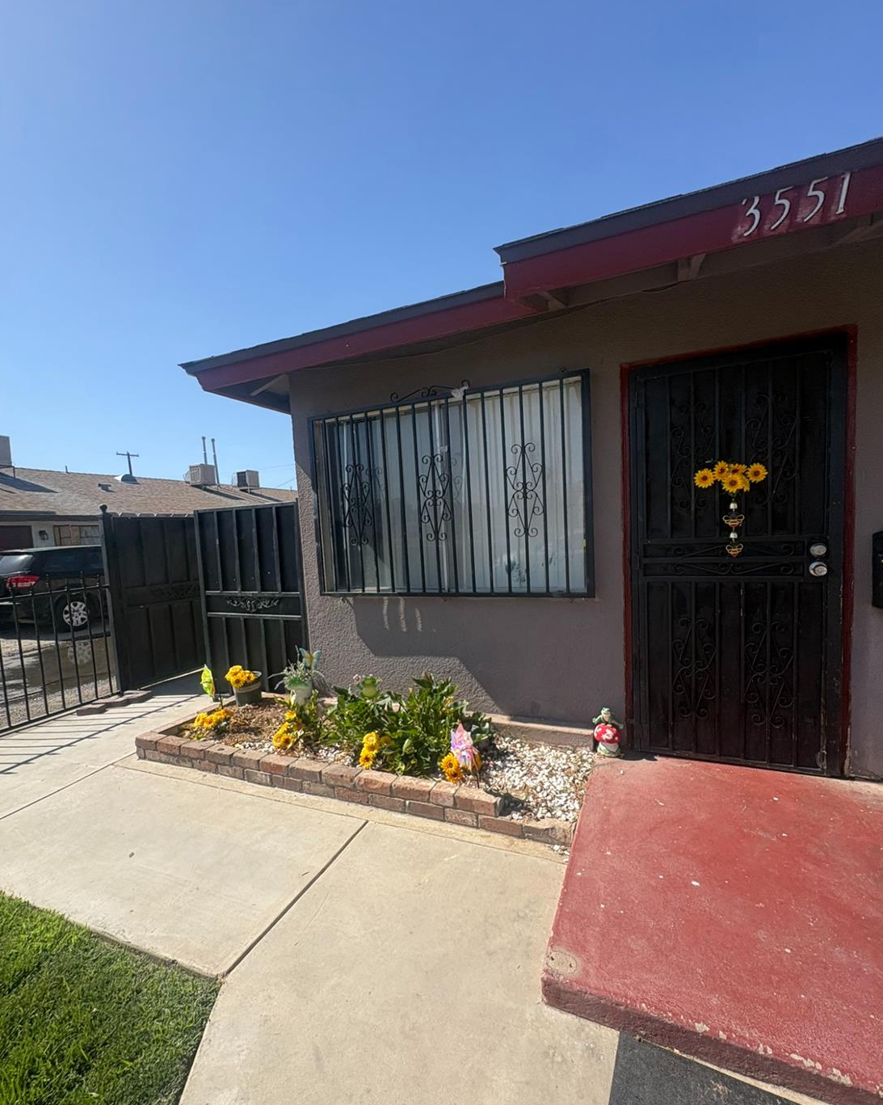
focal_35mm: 15
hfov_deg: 84.0
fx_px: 490
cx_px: 449
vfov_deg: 96.8
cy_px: 571
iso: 50
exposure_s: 1/956
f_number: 2.2
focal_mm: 2.22
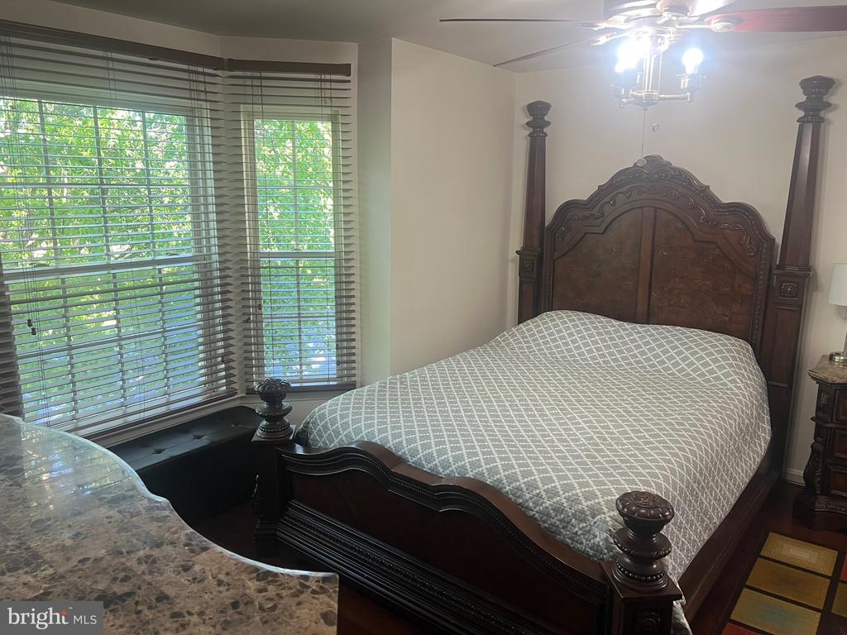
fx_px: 636
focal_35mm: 26
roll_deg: -0.3
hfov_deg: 67.3
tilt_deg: -10.8
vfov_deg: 53.1
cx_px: 424
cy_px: 318
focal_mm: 5.7
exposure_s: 1/60
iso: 80
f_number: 1.5
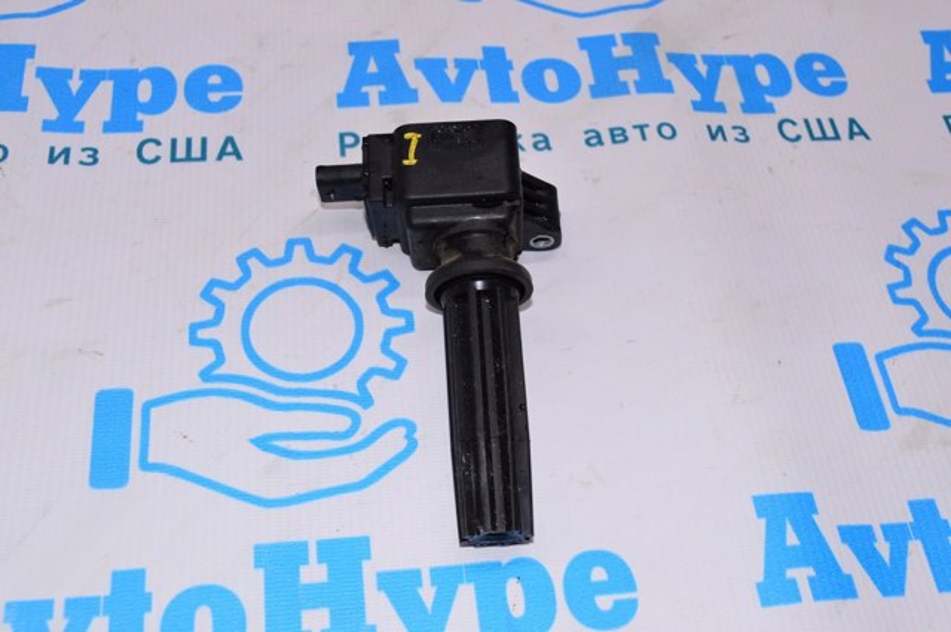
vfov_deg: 32.9
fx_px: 1069
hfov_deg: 48.0
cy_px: 316
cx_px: 476
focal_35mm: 40
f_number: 8
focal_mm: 27
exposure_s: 1/200
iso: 1600
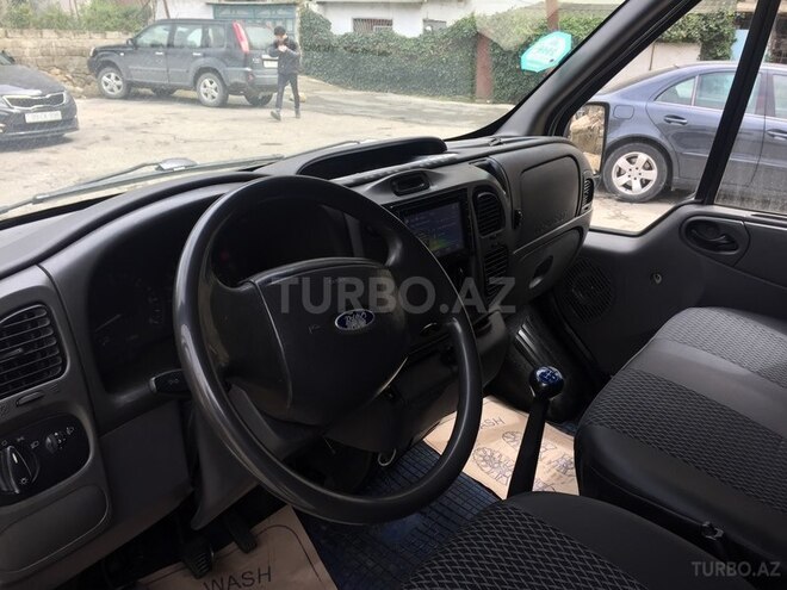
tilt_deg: -20.8
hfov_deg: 61.7
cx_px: 394
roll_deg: -1.8
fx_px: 659
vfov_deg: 48.2
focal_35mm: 29
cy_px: 295
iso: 32
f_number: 2.2
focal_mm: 4.15
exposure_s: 1/220
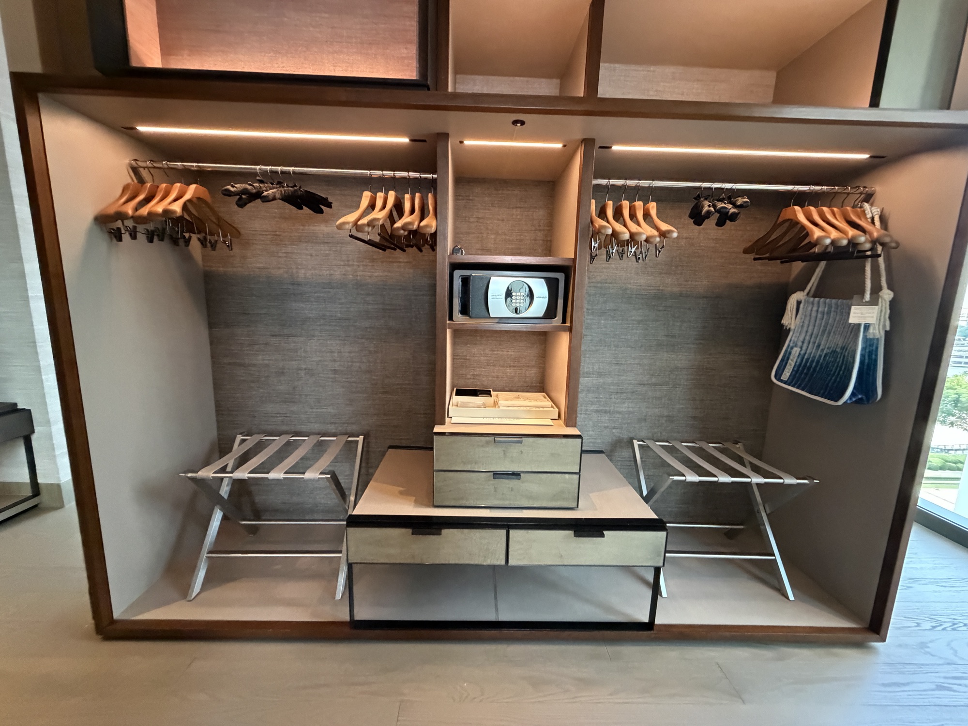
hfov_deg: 102.1
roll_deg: -1.3
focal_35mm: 14
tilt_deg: -7.4
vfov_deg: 85.7
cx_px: 484
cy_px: 363
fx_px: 391
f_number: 2.2
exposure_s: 1/60
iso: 1000
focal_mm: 2.22
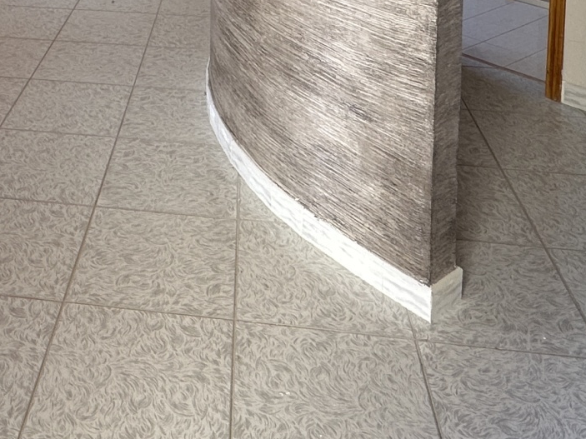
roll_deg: -0.6
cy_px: -236
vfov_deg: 22.7
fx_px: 863
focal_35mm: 51
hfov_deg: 36.4
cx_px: 128
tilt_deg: -2.7
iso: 64
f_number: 2.2
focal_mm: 2.22
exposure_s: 1/99
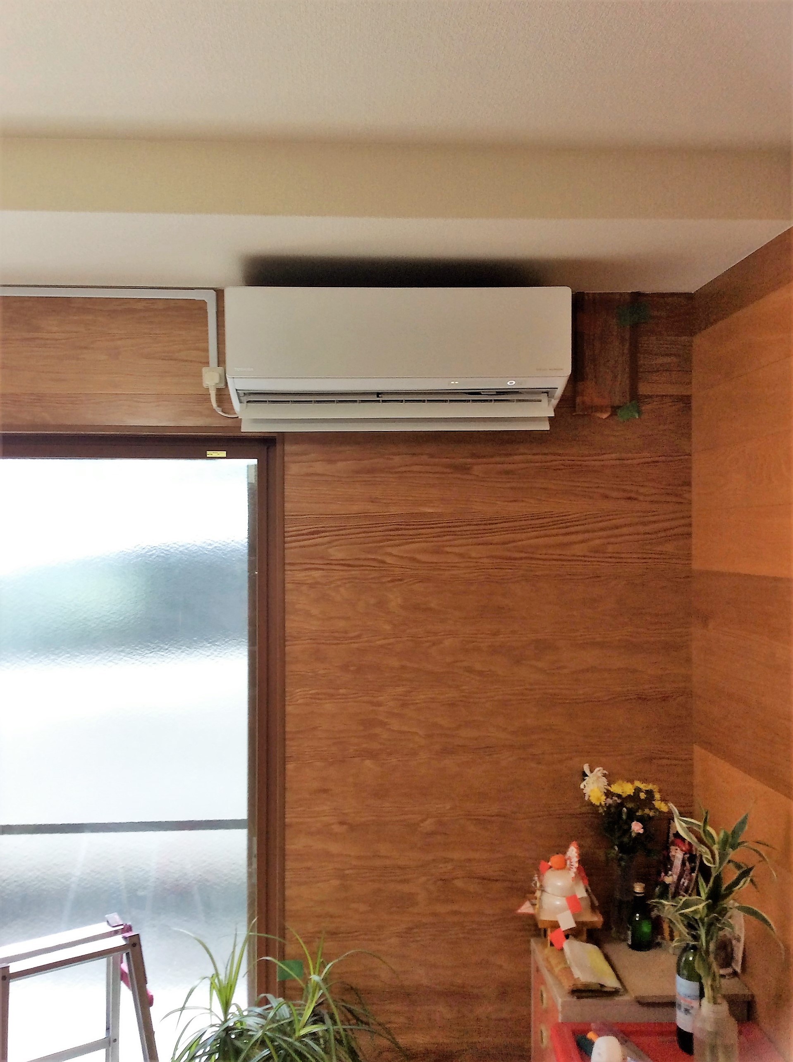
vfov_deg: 56.9
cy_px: 531
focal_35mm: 32
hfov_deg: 44.0
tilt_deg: -2.0
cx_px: 396
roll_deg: +0.3
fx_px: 981
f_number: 2.4
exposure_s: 1/24
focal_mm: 3.3
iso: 40
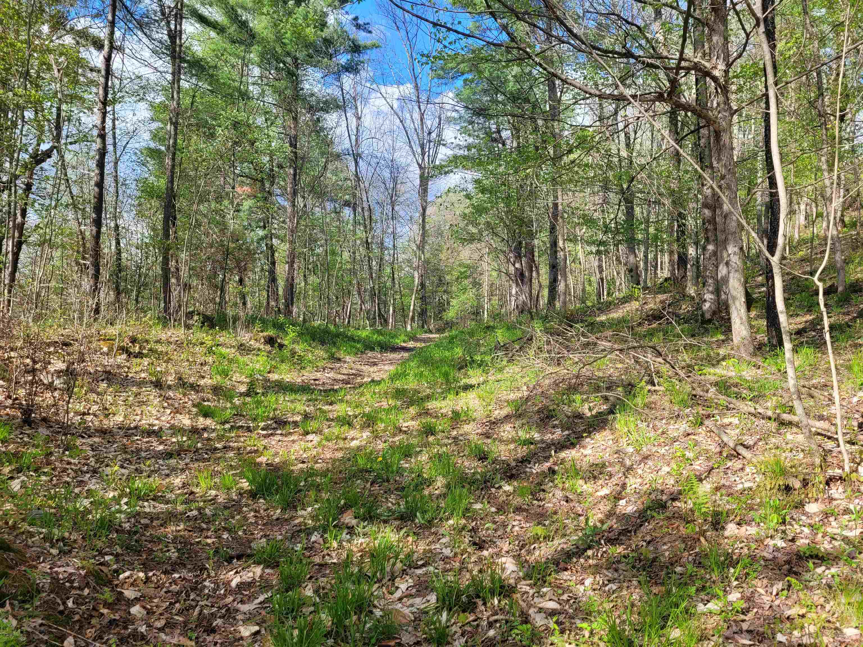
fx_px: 648
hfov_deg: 67.3
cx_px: 432
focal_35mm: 26
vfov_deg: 53.1
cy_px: 324
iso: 40
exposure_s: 1/717
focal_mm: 5.4
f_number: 1.8
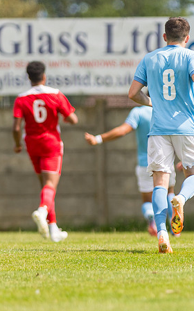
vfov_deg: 2.5
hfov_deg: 1.6
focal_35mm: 838
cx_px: 161
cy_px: 189
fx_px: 7089
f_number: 2.8
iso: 100
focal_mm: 300
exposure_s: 1/2000
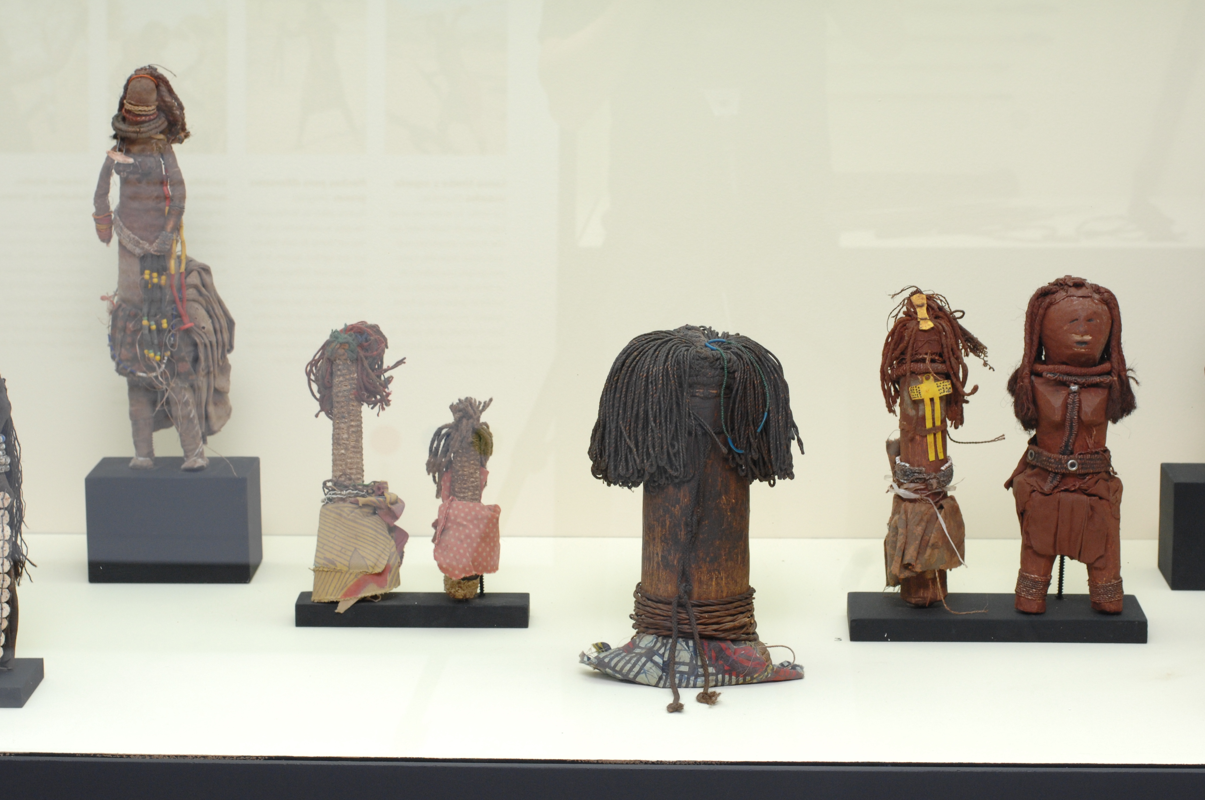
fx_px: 3109
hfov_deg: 21.9
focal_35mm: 93
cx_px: 621
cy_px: 320
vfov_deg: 14.7
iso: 320
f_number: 6.3
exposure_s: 1/50
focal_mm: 50
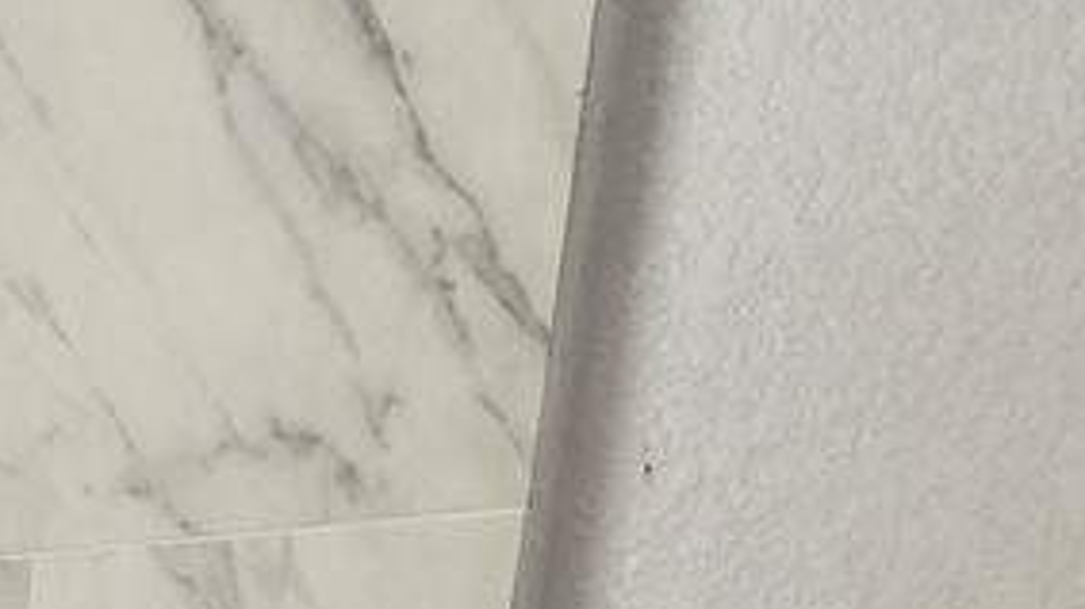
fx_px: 2301
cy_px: 1704
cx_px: -498
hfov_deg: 22.3
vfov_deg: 11.1
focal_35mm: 80
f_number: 2.2
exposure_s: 1/60
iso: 160
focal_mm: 1.74
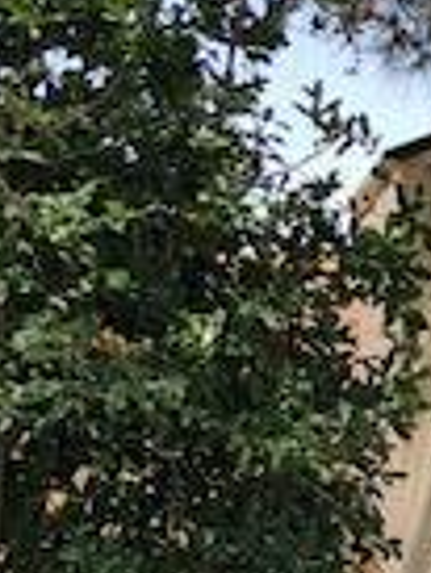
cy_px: 606
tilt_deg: -7.5
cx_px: 766
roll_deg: +0.6
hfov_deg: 10.7
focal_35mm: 131
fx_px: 2171
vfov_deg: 14.7
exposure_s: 1/218
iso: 20
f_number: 1.8
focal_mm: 4
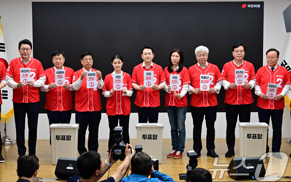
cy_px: 88
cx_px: 146
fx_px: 650
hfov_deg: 25.2
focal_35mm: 82
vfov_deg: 15.9
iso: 1000
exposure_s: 1/250
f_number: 7.1
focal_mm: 80
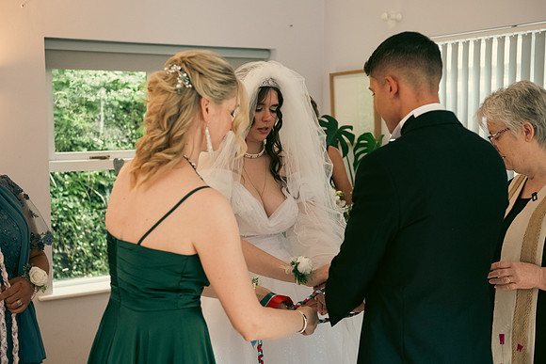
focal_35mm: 50
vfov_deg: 26.8
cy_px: 182
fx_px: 766
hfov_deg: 39.2
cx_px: 273
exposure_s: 1/160
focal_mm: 48
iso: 1600
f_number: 3.5
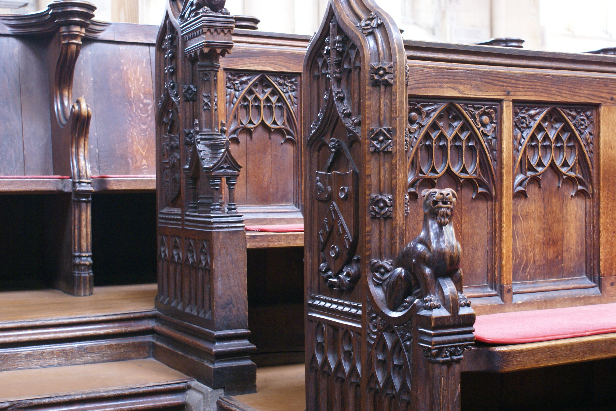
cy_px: 206
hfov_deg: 37.9
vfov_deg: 25.8
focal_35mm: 52
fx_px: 898
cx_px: 308
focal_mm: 35
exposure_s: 1/2.5
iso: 400
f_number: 5.6
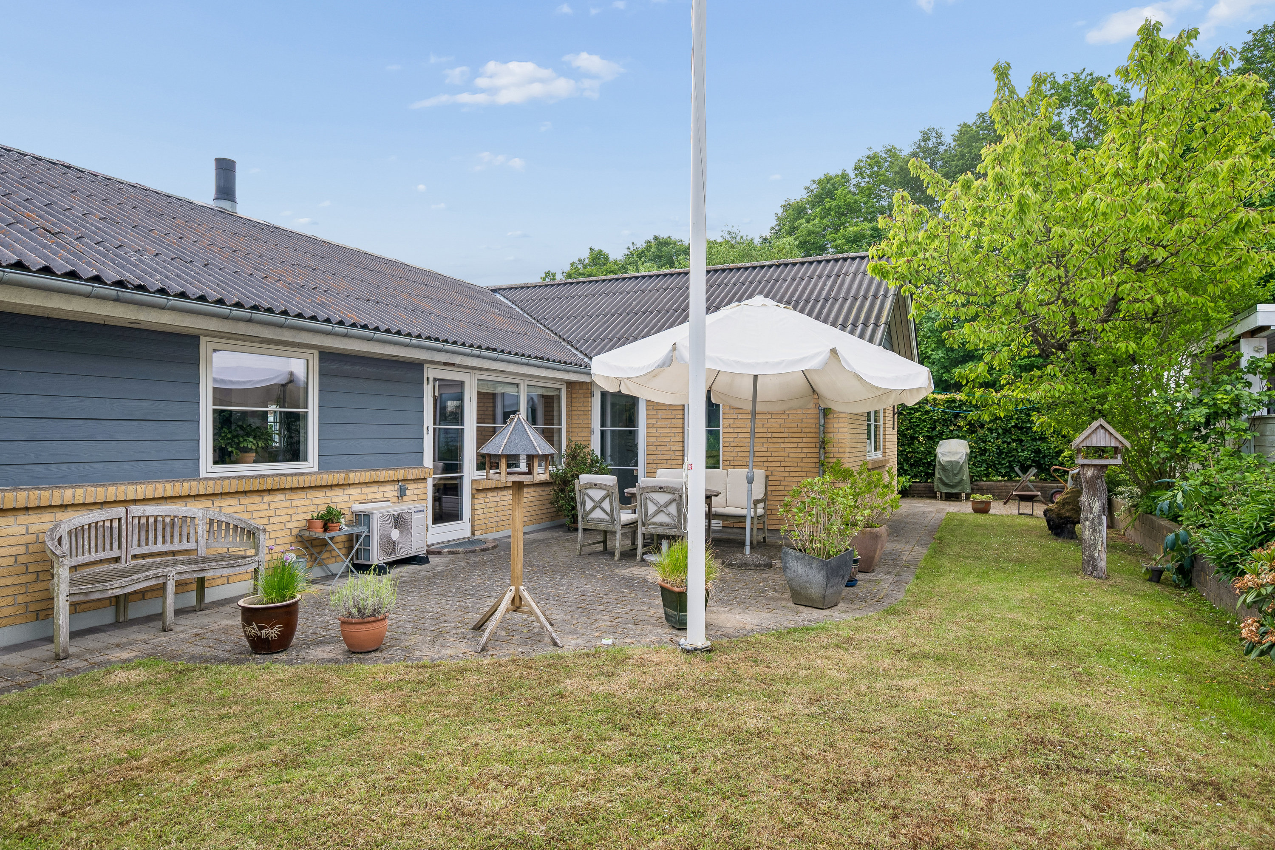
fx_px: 726
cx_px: 638
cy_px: 425
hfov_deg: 82.6
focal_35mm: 20
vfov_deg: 60.7
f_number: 6.3
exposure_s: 1/200
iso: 140
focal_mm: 20.5
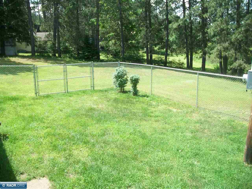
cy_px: 94
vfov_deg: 44.2
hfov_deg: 56.8
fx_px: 233
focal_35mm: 32
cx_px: 126
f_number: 2.9
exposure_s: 1/400
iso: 80
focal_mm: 5.7
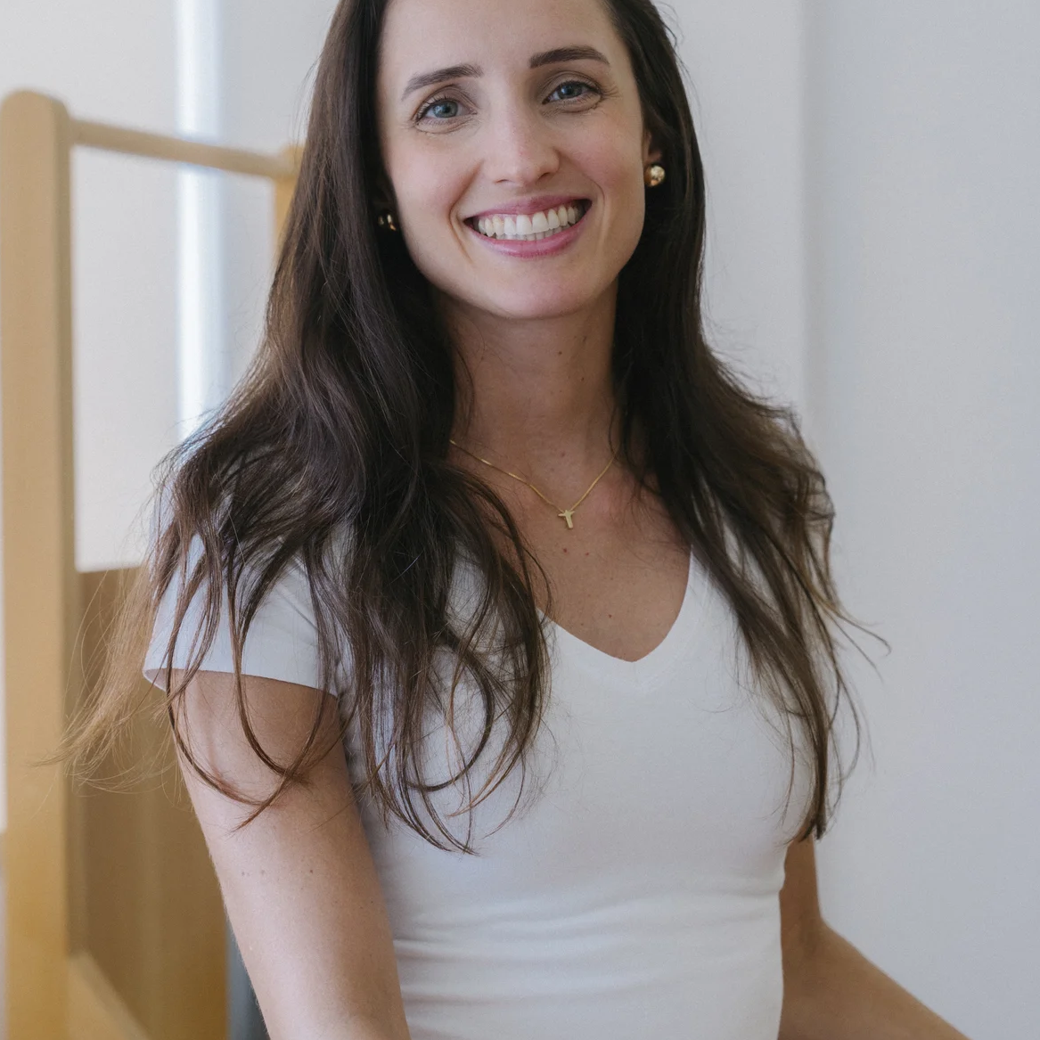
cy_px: 495
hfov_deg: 22.6
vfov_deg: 22.6
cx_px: 520
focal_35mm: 77
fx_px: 2606
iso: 400
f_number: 4
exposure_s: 1/80
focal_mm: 58.5
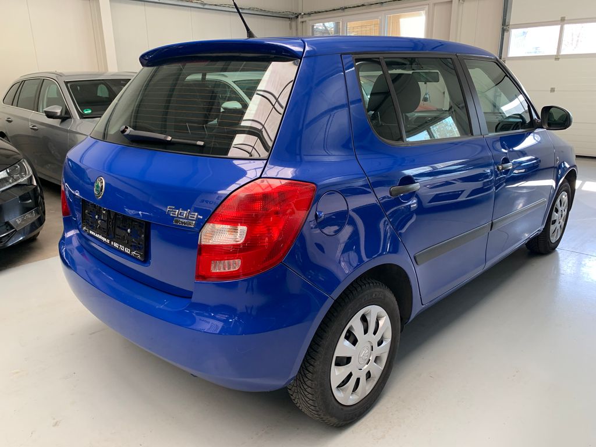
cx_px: 298
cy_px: 224
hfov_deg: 67.3
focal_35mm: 26
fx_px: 448
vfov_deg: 53.1
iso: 100
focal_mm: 4.25
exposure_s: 1/87
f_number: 1.8
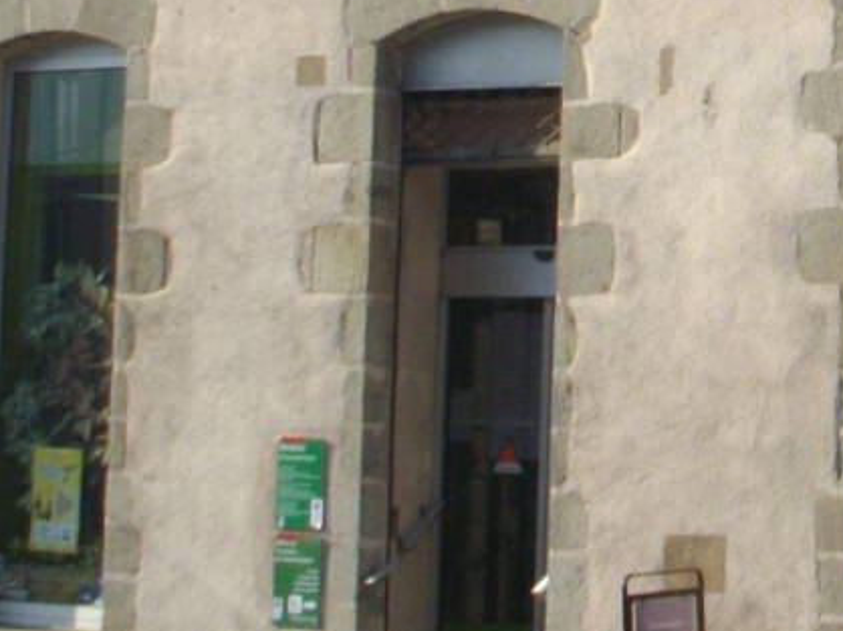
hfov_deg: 11.5
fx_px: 4138
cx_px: 934
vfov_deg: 8.5
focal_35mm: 170
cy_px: -355
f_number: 5.6
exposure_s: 1/320
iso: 100
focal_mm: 6.2
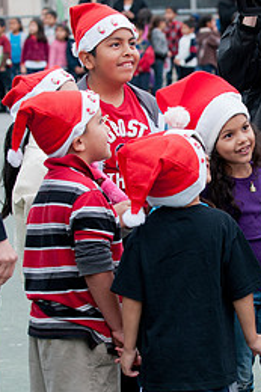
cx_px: 216
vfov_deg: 11.3
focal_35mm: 182
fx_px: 1982
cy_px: 204
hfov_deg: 7.5
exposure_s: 1/250
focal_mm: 70
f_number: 4
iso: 220
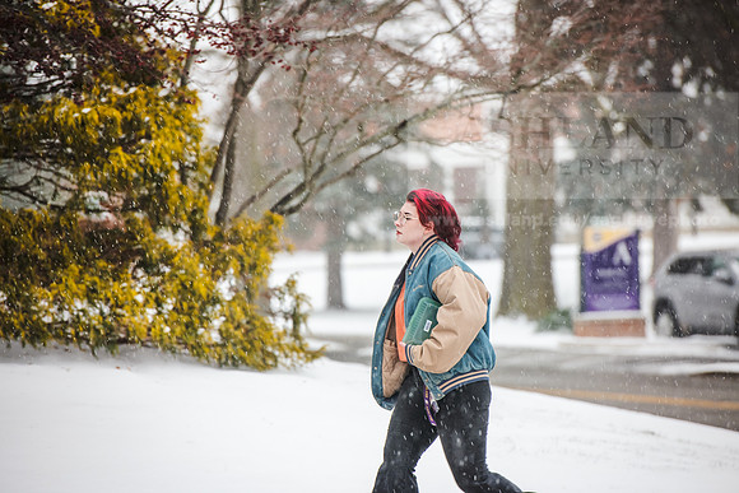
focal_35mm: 200
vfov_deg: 6.9
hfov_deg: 10.3
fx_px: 4106
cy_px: 246
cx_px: 370
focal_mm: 200
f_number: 4.5
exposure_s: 1/160
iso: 320
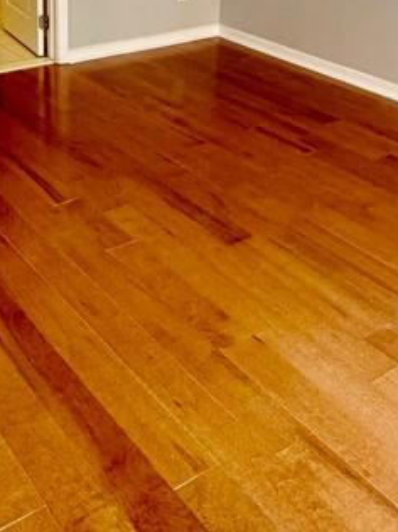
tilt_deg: -17.6
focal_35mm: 48
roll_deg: -0.5
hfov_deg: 30.0
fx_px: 736
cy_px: 66
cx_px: 125
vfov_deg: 37.4
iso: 320
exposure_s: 1/99
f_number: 2.2
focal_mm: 2.22
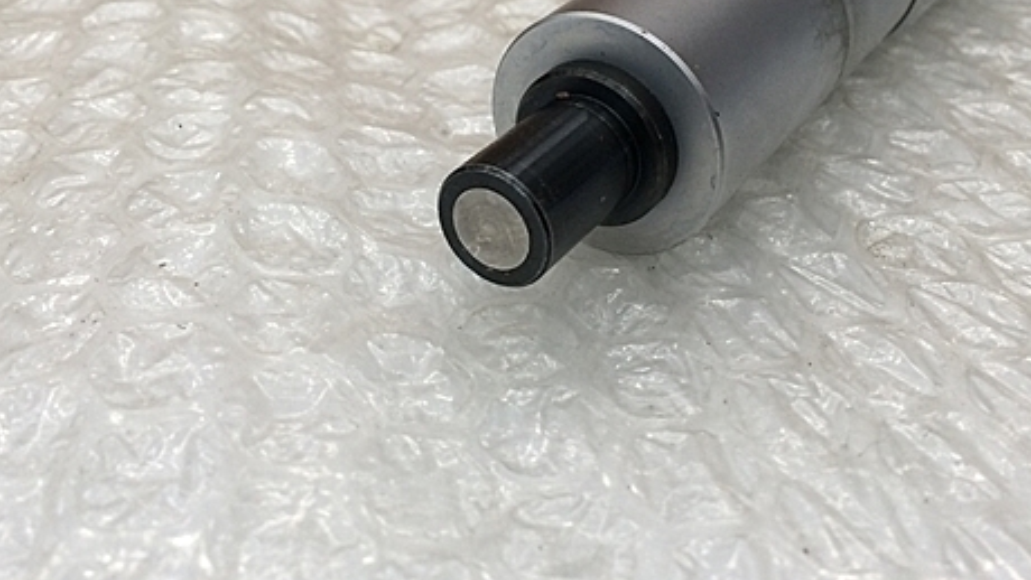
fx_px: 1203
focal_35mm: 44
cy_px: 125
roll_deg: -2.9
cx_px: 498
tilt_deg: -32.5
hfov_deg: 46.4
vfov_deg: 26.7
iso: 32
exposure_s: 1/30
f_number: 2.2
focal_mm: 4.15
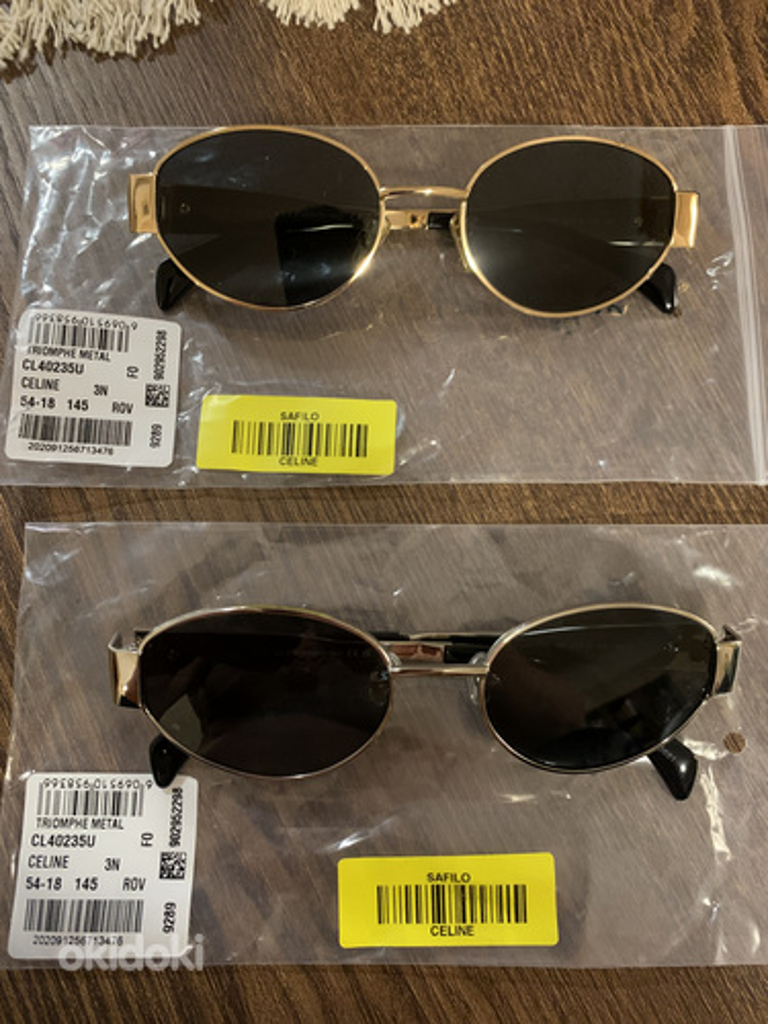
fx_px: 769
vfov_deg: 67.3
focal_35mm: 26
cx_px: 384
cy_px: 512
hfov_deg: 53.1
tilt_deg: -79.3
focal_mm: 4.25
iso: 640
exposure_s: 1/30
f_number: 1.8
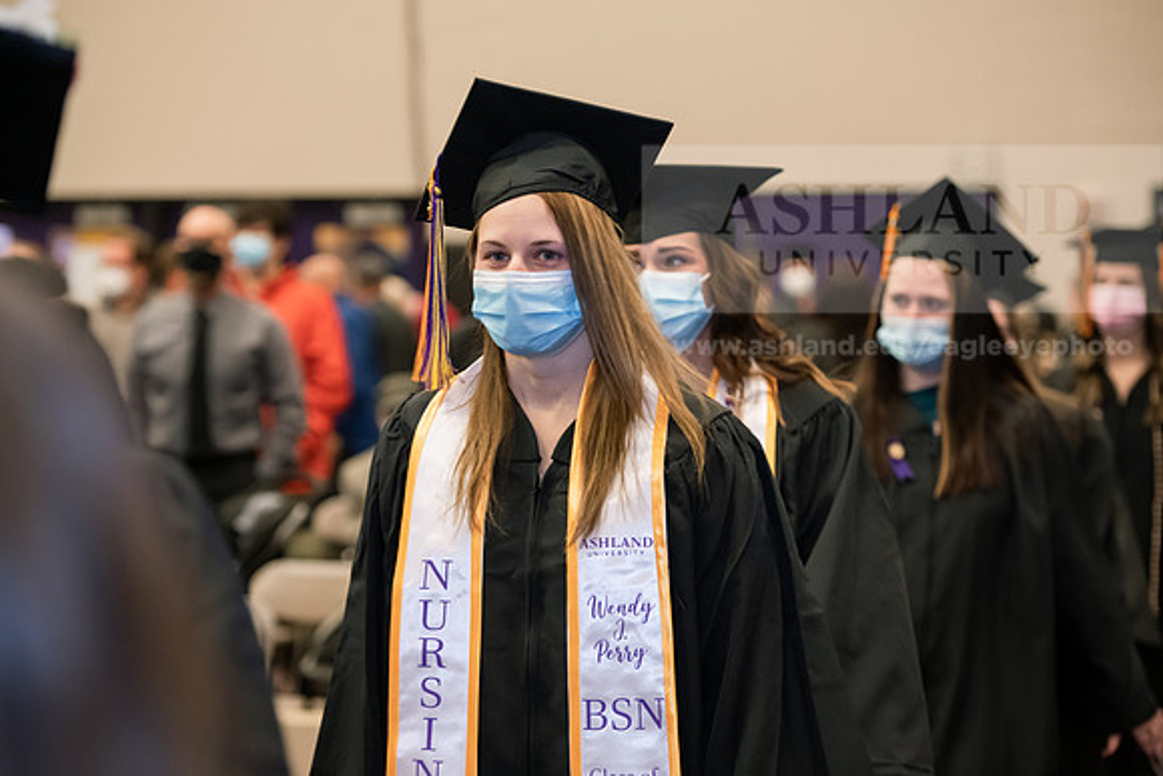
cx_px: 582
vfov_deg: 13.0
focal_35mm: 105
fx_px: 3393
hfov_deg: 19.5
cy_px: 388
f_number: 3.5
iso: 1600
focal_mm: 105
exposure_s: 1/200
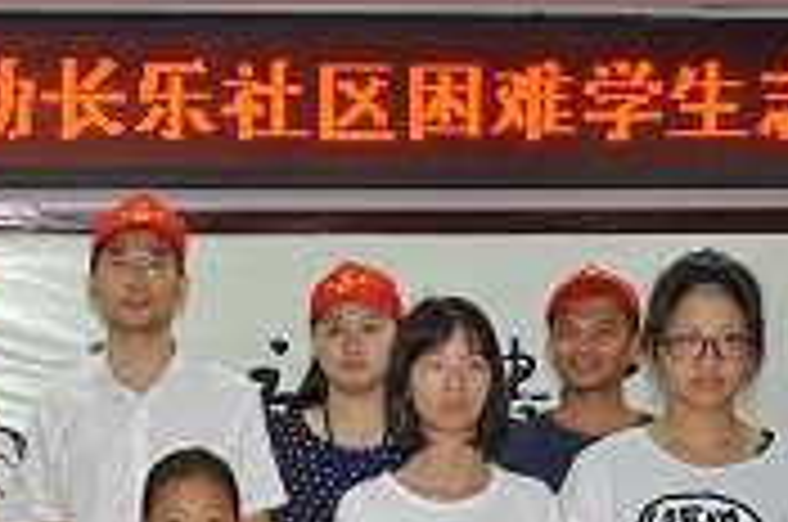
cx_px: 50
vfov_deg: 13.0
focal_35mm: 103
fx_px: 2250
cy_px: 562
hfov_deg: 19.4
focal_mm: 24
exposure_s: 1/60
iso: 800
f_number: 4
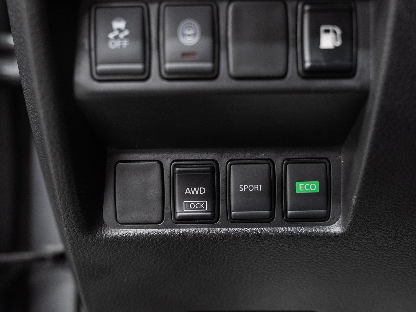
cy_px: 183
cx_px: 208
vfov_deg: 35.7
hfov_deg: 46.6
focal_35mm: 40
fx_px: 483
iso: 1000
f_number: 3.5
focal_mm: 31.1
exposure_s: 1/30
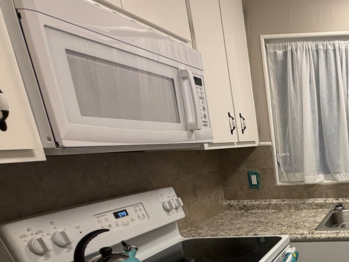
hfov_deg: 44.1
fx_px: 323
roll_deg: +1.8
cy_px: 228
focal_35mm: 32
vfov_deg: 41.2
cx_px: 380
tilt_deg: -14.9
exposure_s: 1/60
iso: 200
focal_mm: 2.22
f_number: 2.2
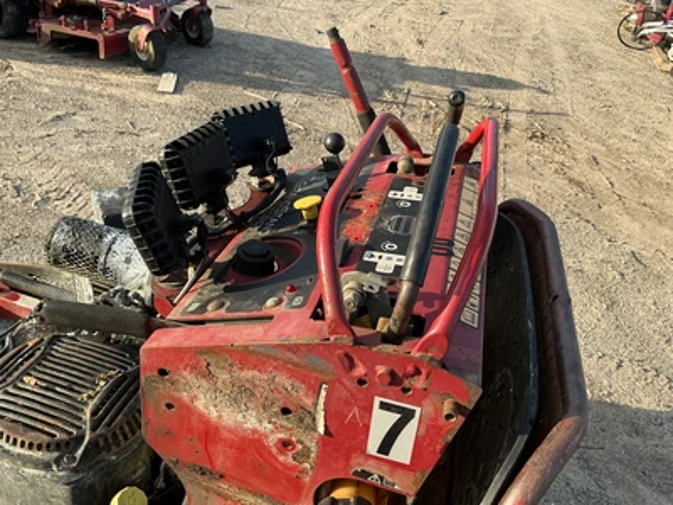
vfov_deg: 49.7
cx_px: 336
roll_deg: -12.2
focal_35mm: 28
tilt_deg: -33.8
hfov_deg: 63.4
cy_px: 252
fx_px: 544
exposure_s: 1/419
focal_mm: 3
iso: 25
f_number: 1.8
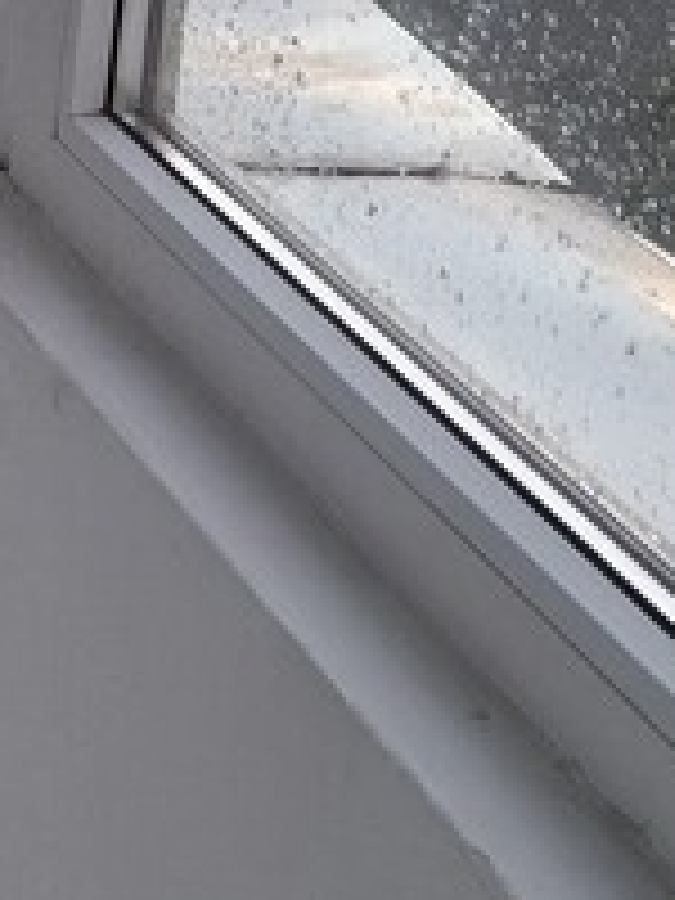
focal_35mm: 118
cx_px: -842
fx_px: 3068
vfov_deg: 16.6
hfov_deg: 11.0
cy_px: 243
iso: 80
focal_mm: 5.54
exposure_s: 1/100
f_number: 1.8
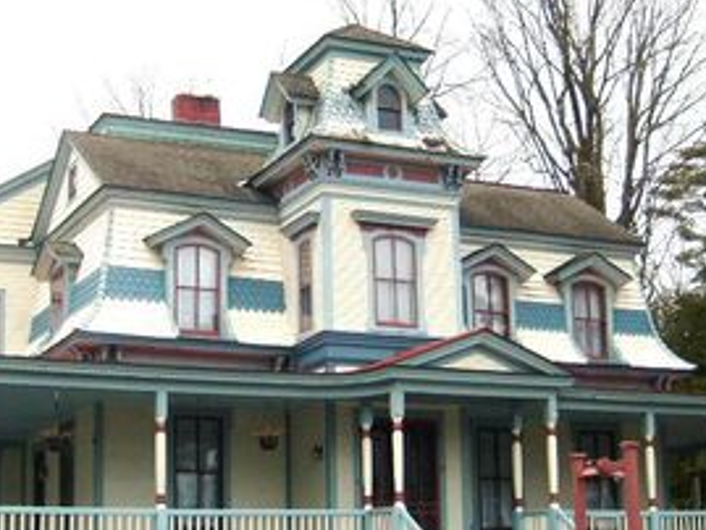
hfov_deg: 29.7
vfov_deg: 22.4
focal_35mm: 65
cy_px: 382
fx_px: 1326
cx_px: 286
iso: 80
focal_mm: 5.8
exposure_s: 1/90
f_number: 7.1
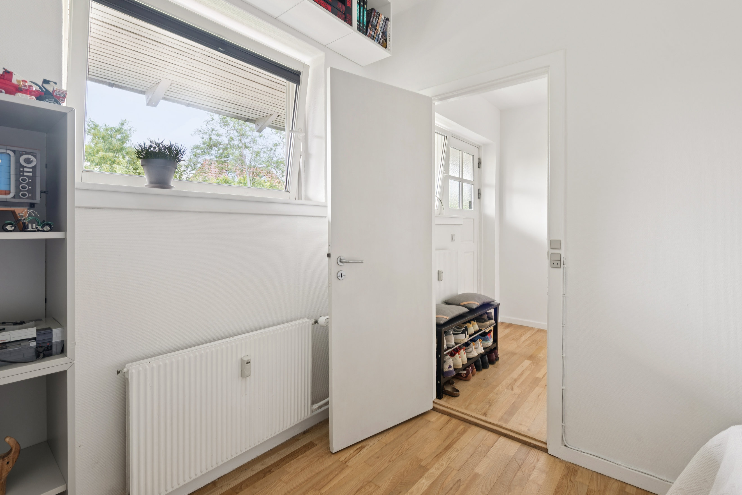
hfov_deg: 93.2
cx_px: 385
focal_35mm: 17
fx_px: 350
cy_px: 225
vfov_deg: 70.3
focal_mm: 15
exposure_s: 1/4
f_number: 9
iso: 160
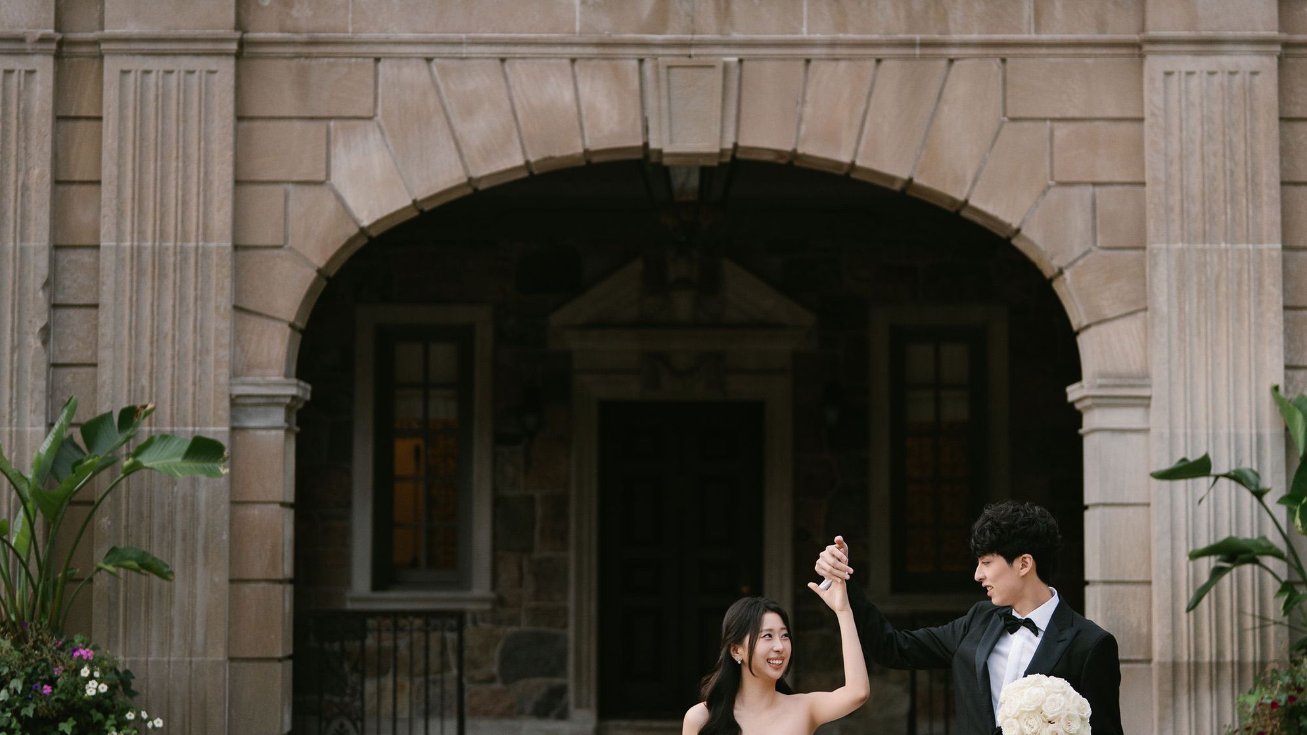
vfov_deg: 15.3
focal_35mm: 79
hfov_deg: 26.8
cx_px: 656
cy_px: 286
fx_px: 2738
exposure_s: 1/2000
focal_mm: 50
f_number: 1.4
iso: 400
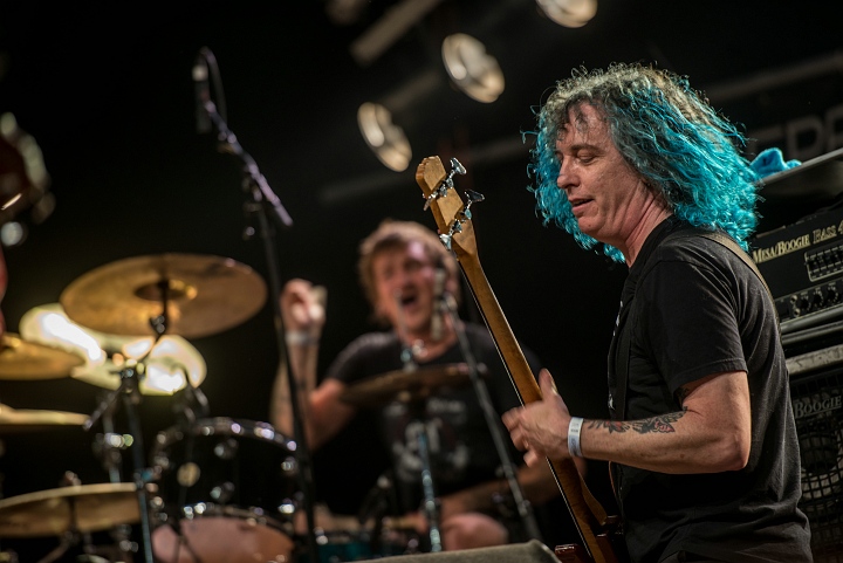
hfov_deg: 10.3
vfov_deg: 6.9
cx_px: 422
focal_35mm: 200
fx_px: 4686
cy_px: 282
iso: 250
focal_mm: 200
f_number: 3.2
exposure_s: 1/100
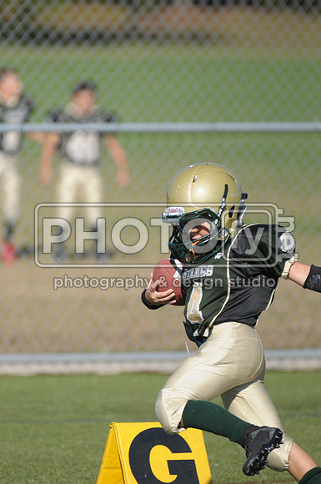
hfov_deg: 2.8
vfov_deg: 4.2
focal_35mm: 495
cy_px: 242
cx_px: 160
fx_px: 6640
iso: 640
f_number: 4
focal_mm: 330
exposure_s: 1/5000
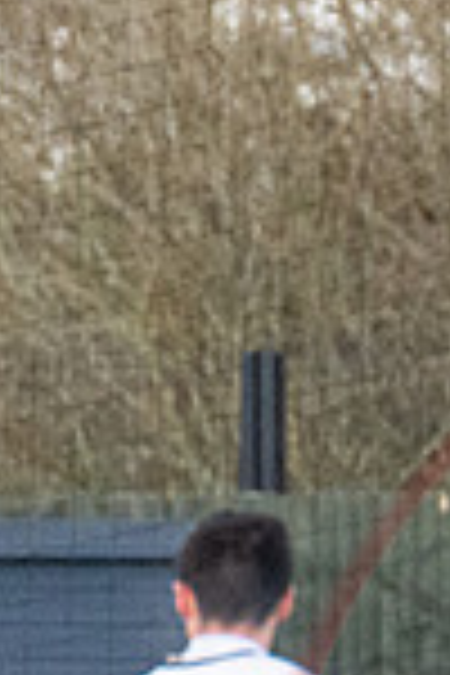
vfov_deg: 0.9
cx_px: 1162
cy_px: 805
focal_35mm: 2286
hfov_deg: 0.6
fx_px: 42859
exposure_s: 1/1250
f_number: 4
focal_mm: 280
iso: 2000
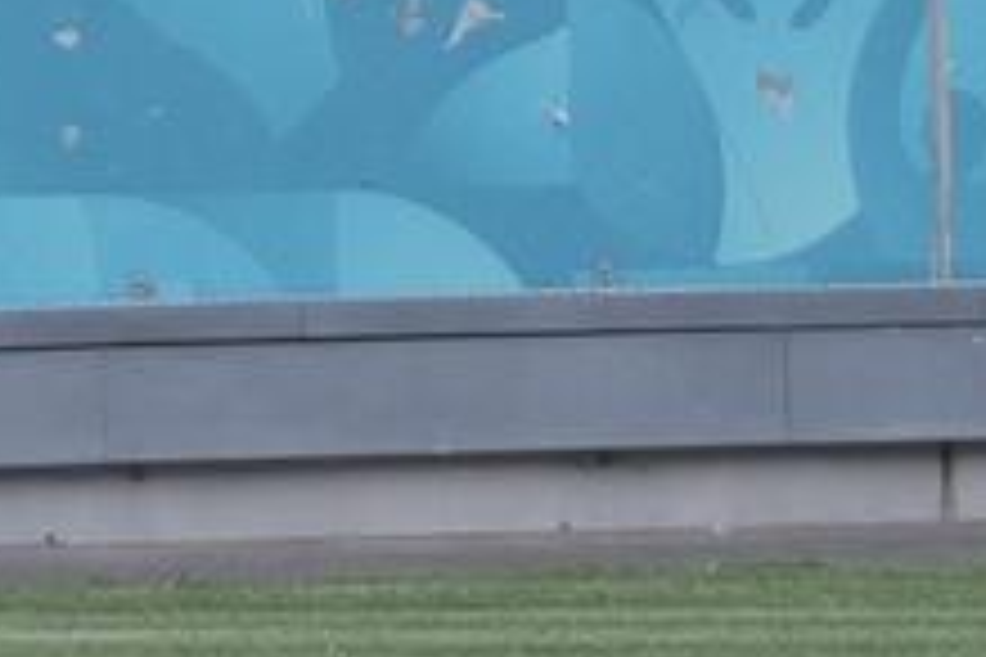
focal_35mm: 576
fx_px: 15775
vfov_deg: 2.4
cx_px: -144
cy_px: 594
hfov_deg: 3.6
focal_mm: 105
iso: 640
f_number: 4
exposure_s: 1/1000
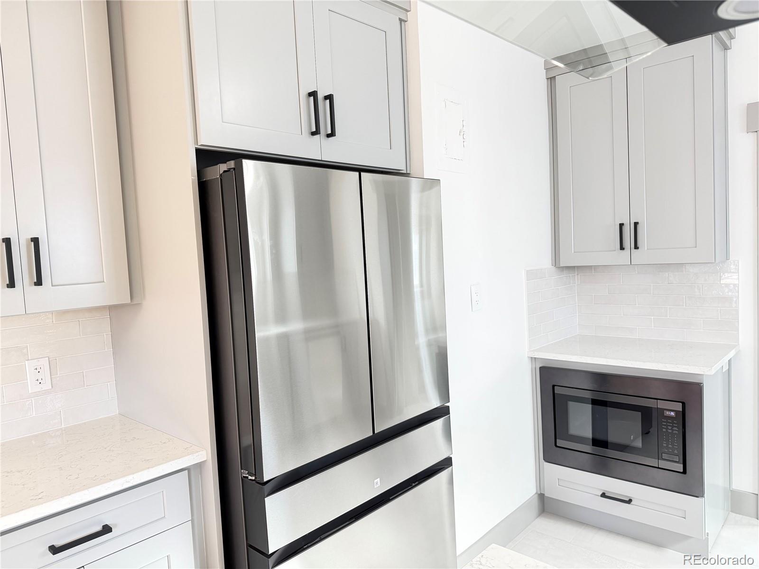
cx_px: 380
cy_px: 284
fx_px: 526
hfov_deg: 71.6
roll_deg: +2.9
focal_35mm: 24
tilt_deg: -3.7
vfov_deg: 56.8
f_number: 1.78
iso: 250
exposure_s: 1/60
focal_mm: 6.76
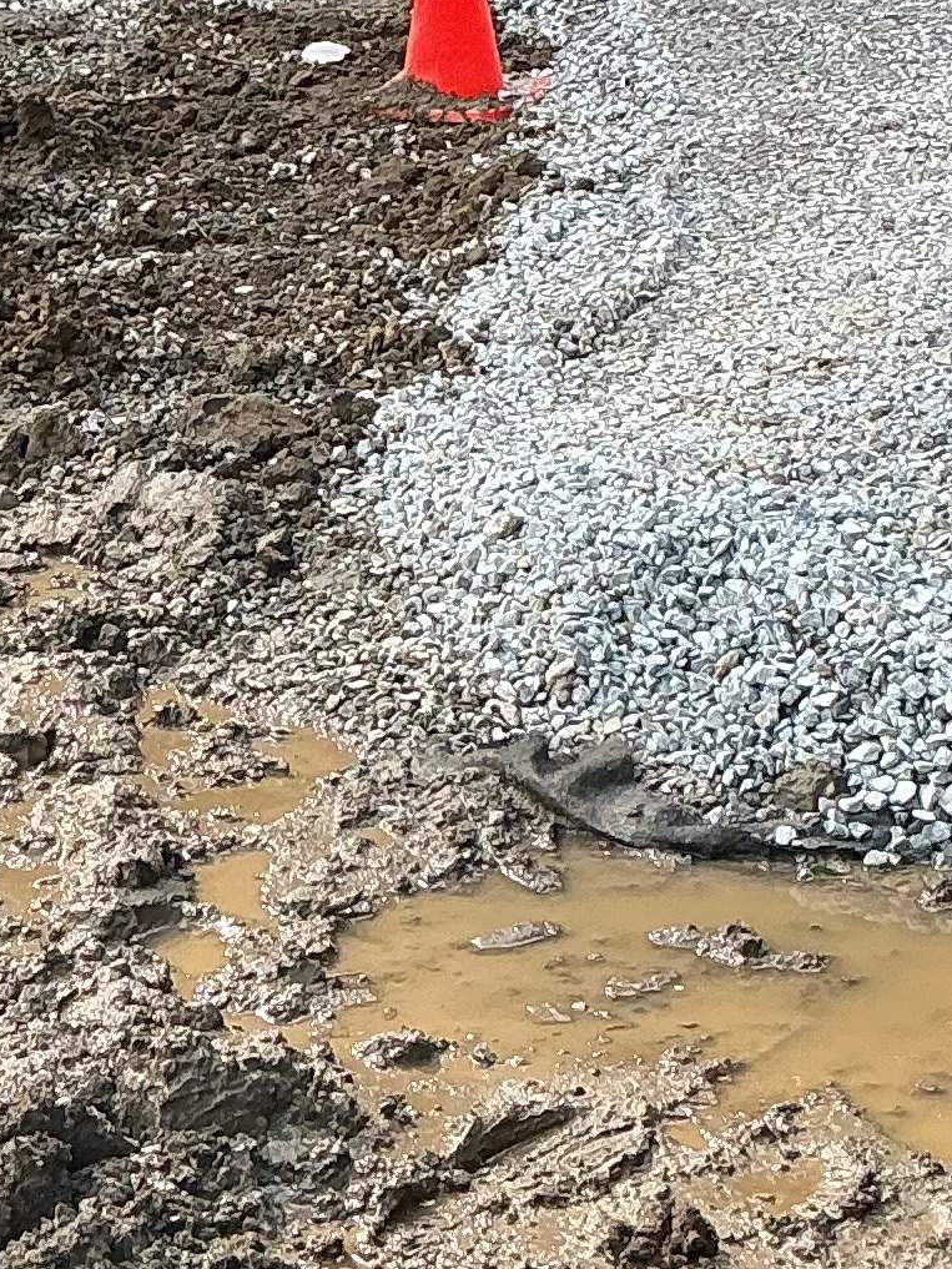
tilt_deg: -10.3
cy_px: -87
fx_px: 4216
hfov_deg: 12.8
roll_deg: +1.3
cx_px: 202
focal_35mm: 115
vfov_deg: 16.6
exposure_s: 1/286
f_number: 1.8
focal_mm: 3
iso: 25
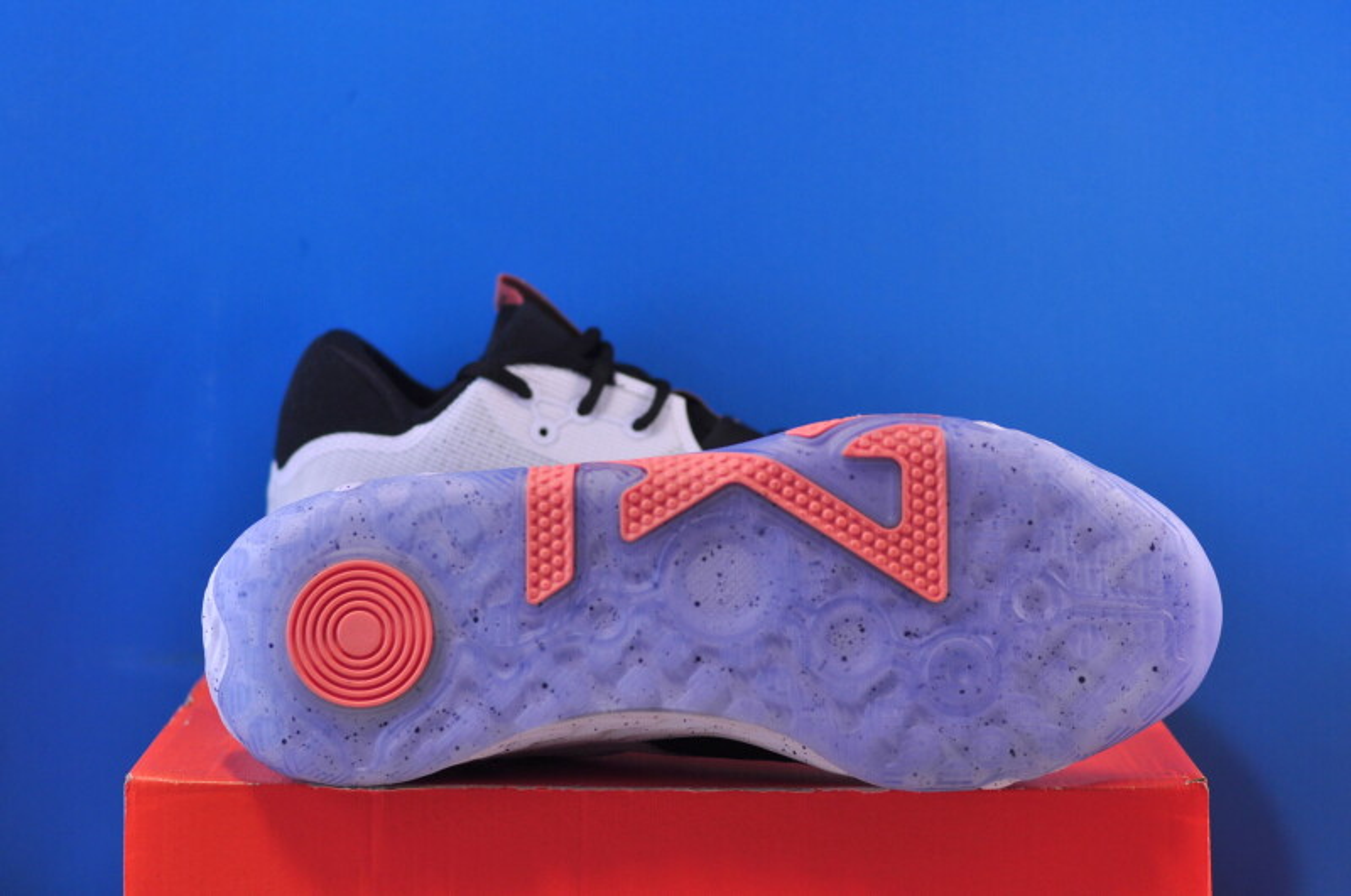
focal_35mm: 75
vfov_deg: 18.1
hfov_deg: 27.0
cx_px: 676
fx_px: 2811
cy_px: 448
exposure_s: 1/320
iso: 250
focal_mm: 50
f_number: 2.8
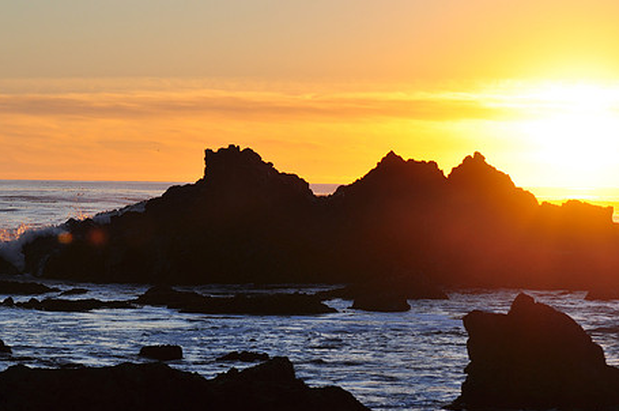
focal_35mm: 153
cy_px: 208
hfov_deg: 13.4
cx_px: 260
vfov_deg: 8.9
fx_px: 2627
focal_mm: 80
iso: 200
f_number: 10
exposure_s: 1/400
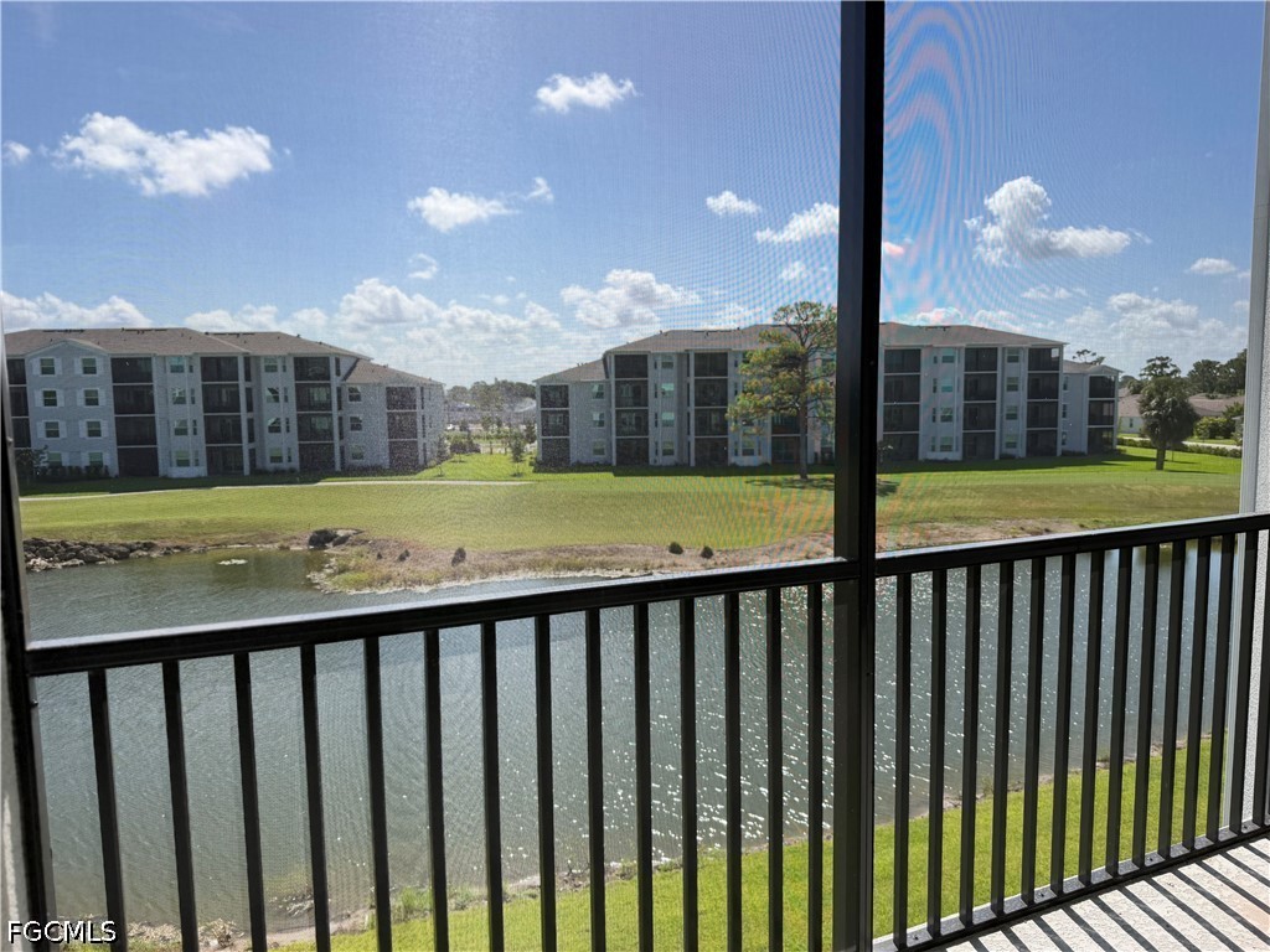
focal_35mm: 24
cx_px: 635
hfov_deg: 71.6
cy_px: 476
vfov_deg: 56.8
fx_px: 881
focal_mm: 6.76
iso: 100
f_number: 1.78
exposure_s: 1/2703
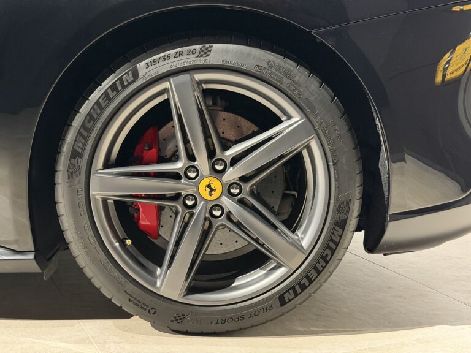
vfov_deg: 30.3
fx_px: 653
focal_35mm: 48
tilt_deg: -8.8
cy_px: 176
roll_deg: -0.7
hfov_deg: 39.7
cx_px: 236
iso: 640
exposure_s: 1/28
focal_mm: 6.76
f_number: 1.78
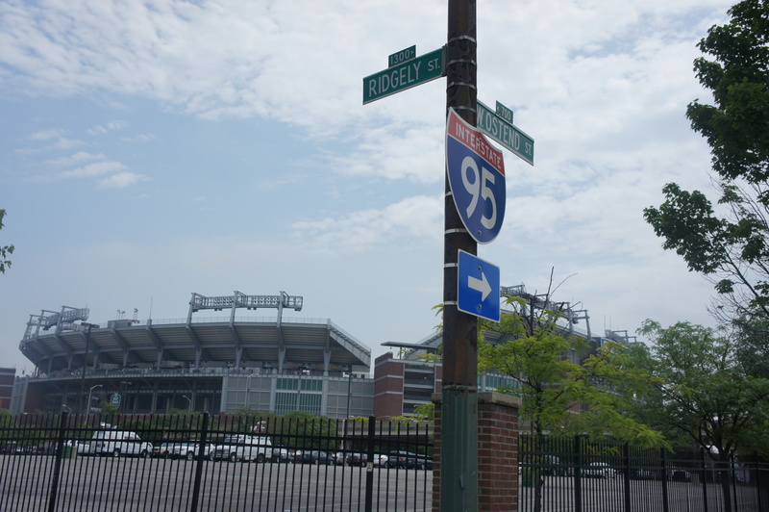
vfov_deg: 34.2
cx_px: 384
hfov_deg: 49.6
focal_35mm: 39
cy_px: 256
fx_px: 832
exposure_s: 1/800
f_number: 8
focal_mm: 26
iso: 200
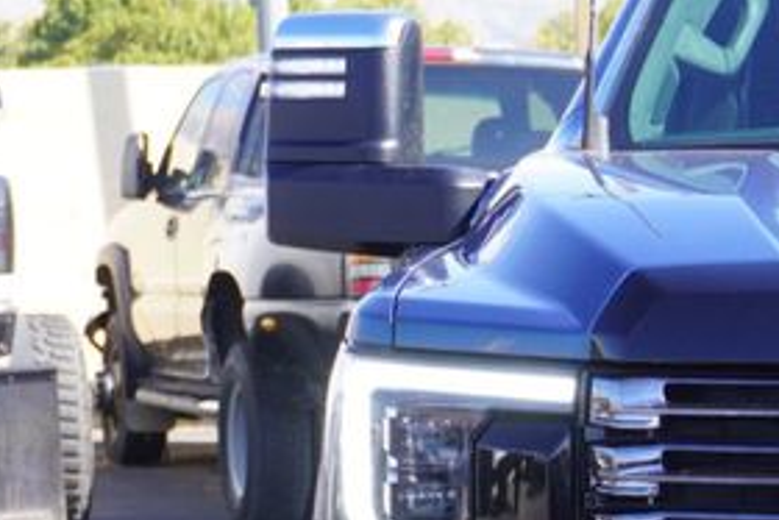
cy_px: 637
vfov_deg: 6.4
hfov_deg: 9.3
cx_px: 1227
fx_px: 4629
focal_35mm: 214
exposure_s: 1/80
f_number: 7.1
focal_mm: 39
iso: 100
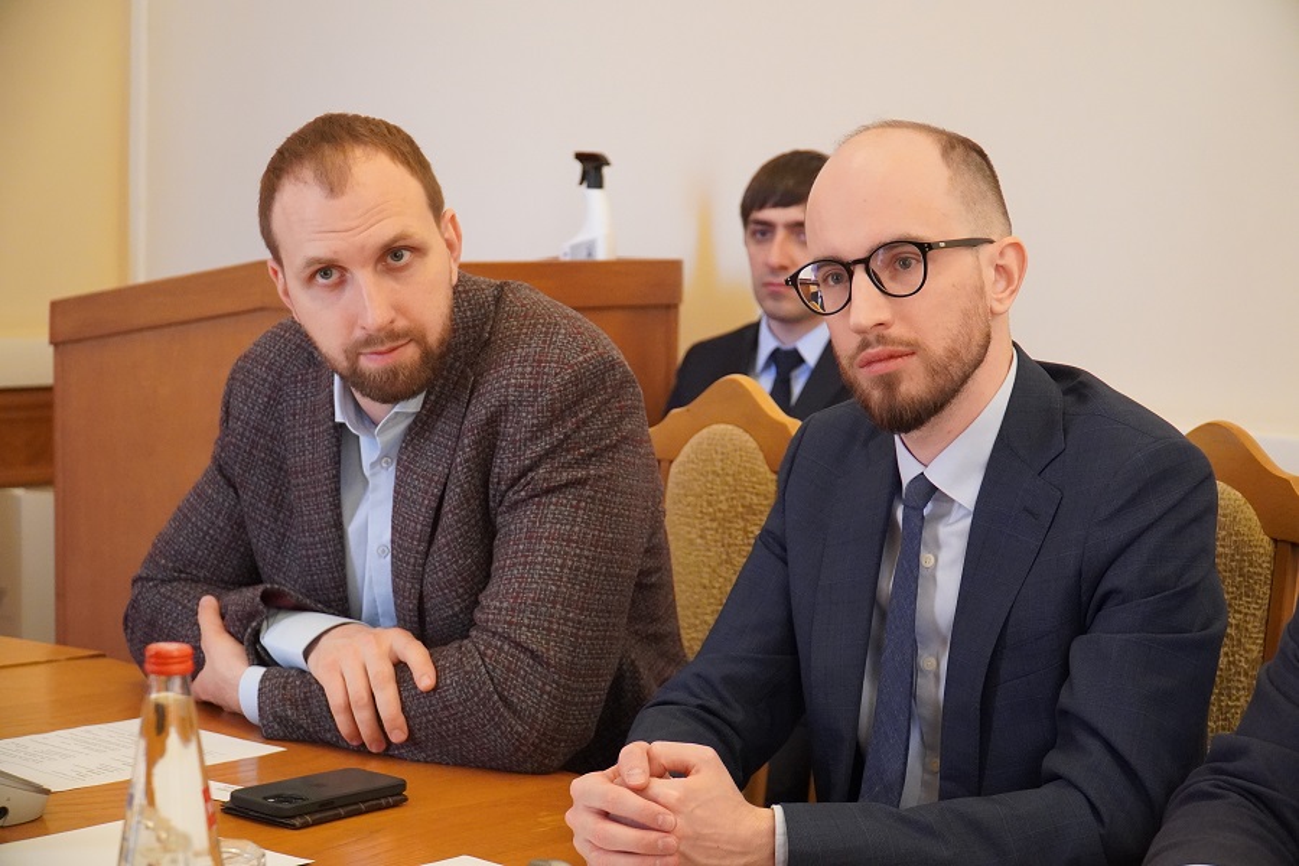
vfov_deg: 22.1
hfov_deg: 32.6
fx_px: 2219
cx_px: 650
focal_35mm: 62
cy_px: 433
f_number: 4
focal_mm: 41
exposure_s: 1/160
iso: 4000
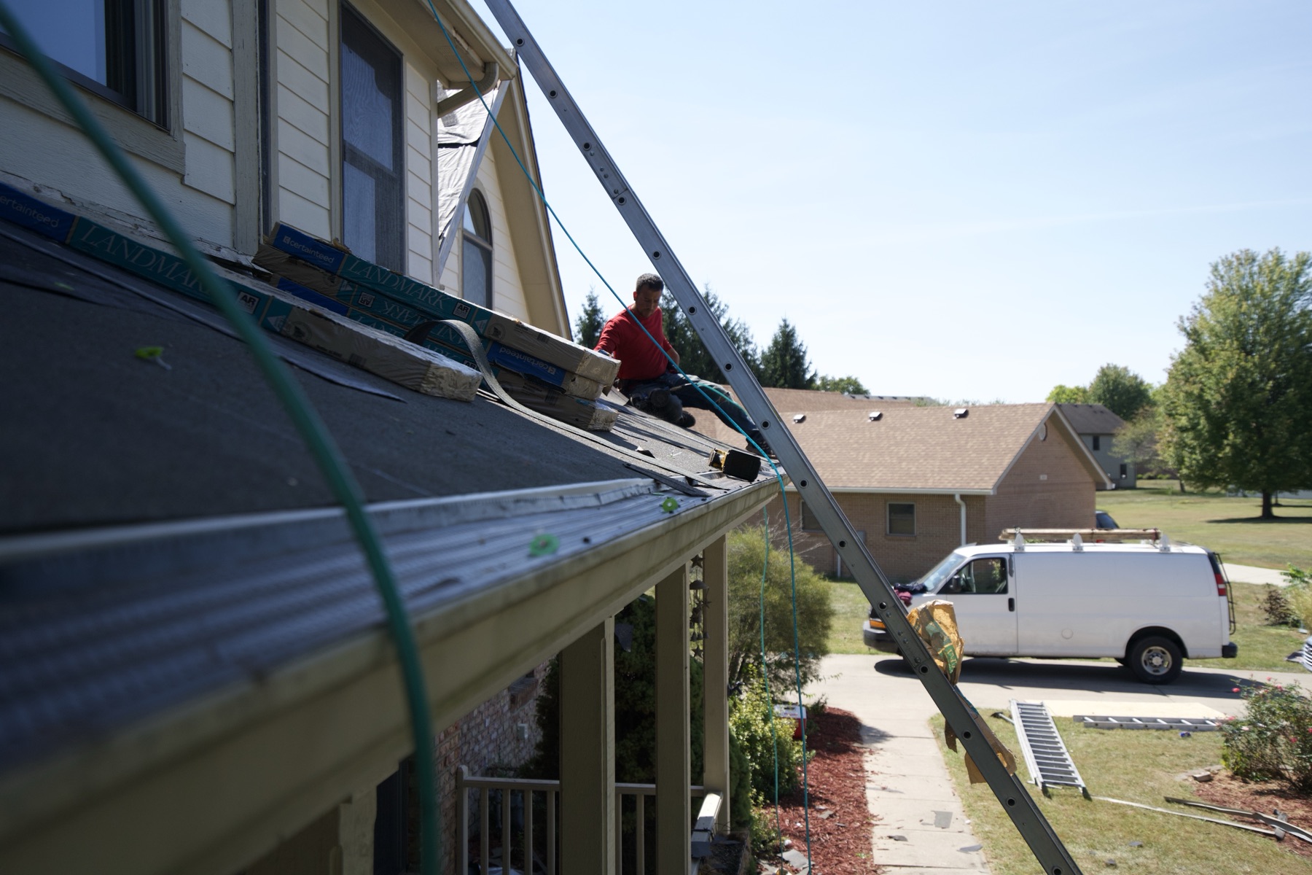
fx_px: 1275
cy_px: 438
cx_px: 656
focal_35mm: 35
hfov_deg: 54.4
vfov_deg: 37.9
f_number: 4.5
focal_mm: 35
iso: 500
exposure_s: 1/2000
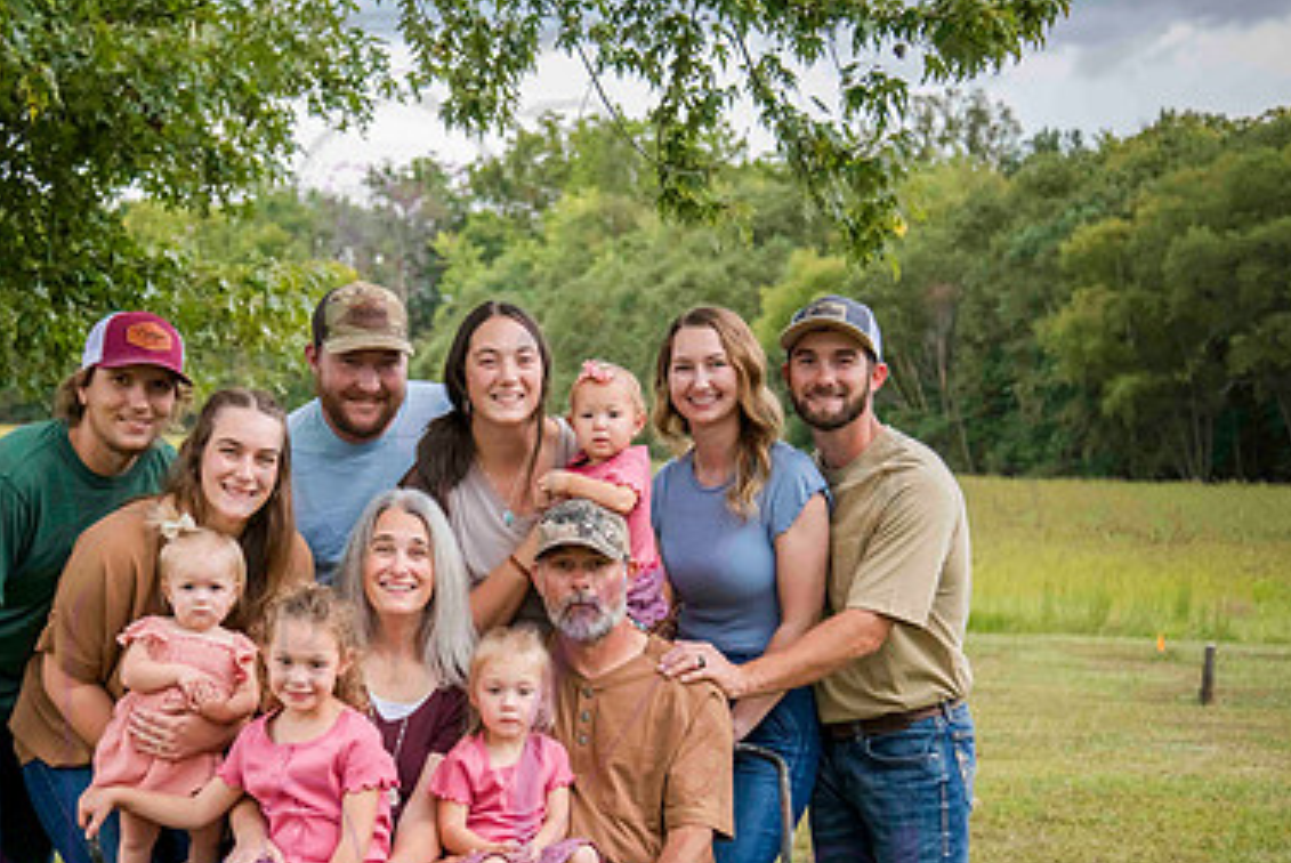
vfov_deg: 17.0
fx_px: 2871
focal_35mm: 80
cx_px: 414
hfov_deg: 25.2
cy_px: 642
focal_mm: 52
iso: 400
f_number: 4.2
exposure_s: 1/640
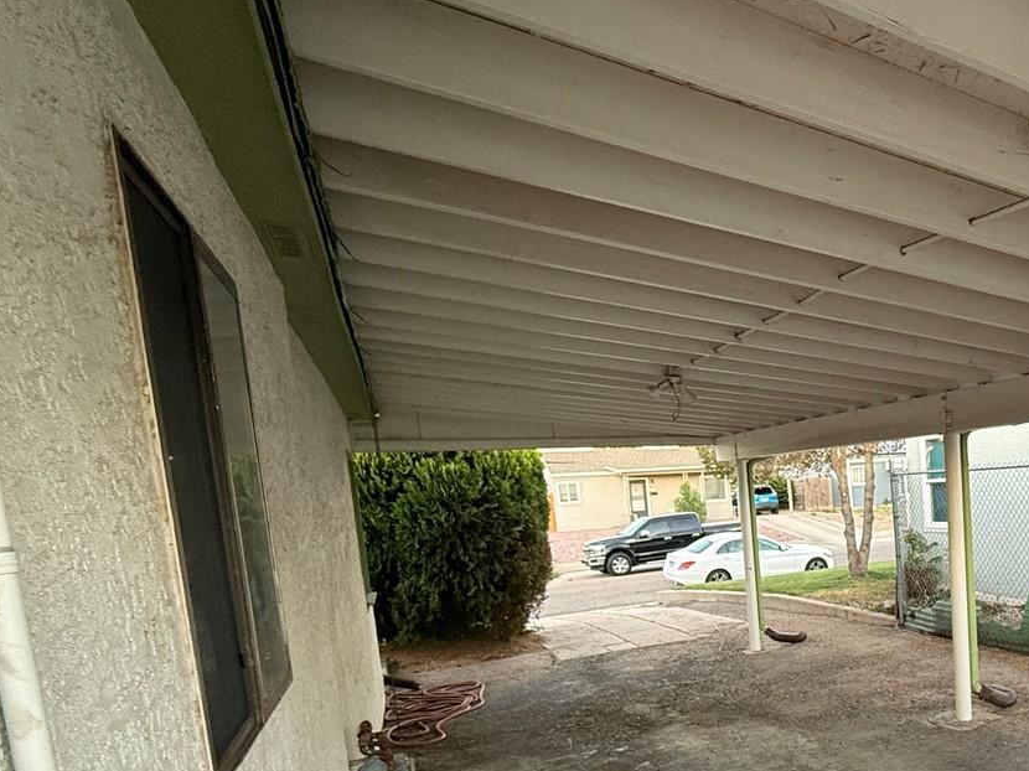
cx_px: 908
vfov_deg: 49.4
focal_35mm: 27
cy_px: 571
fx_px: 802
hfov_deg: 57.1
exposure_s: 1/86
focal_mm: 2.22
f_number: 2.2
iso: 400
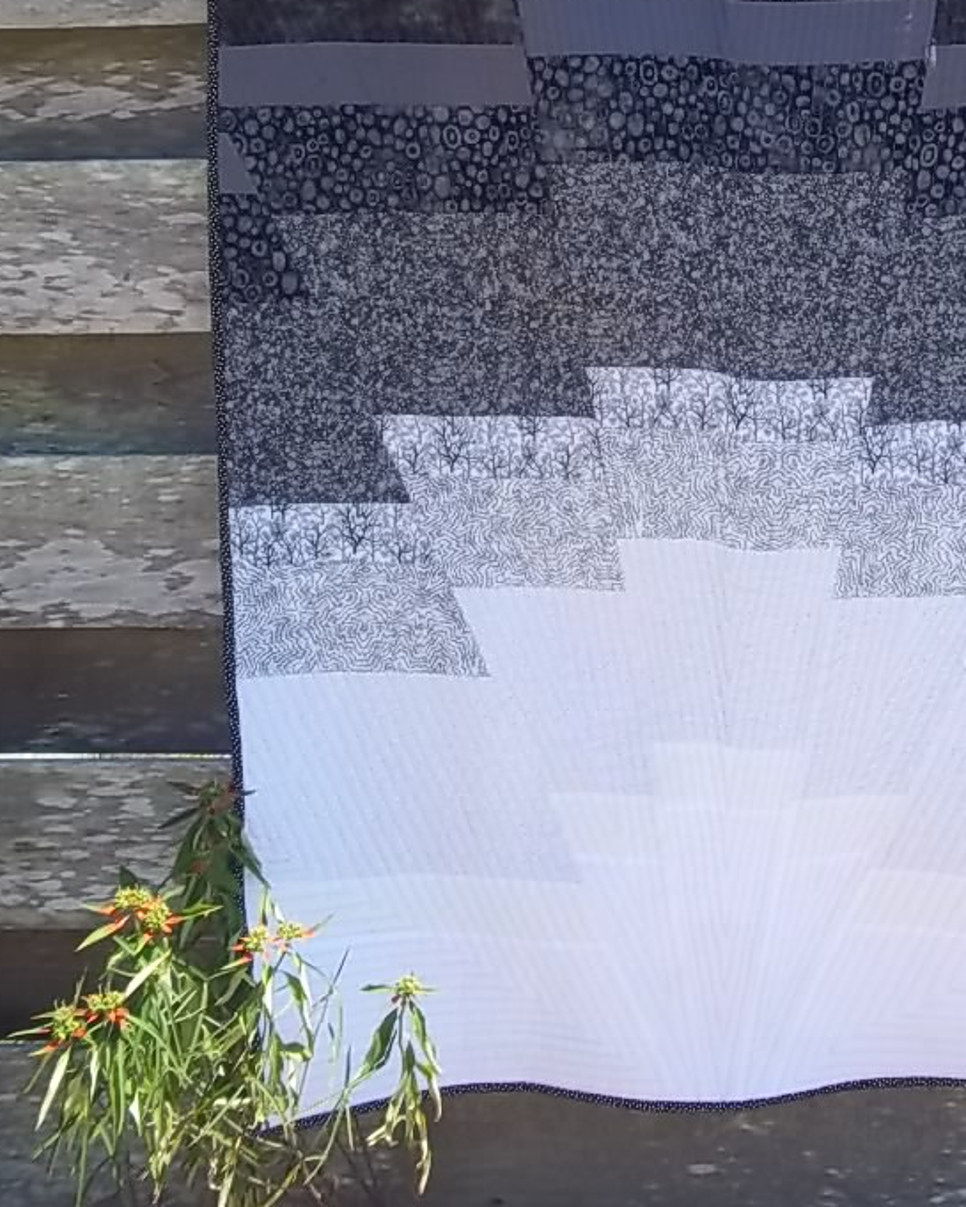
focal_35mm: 66
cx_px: 739
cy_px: 144
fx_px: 2358
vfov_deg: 27.8
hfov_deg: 22.9
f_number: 3.1
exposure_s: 1/400
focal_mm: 6.5
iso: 80
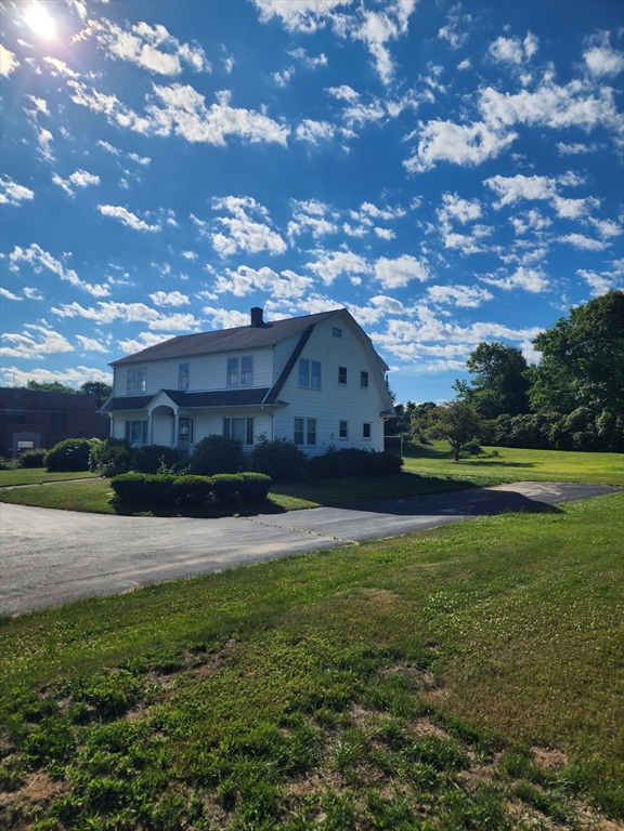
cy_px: 416
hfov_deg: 58.9
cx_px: 312
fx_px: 553
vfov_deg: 73.9
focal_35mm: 23
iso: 12
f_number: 1.8
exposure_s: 1/2544
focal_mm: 6.4
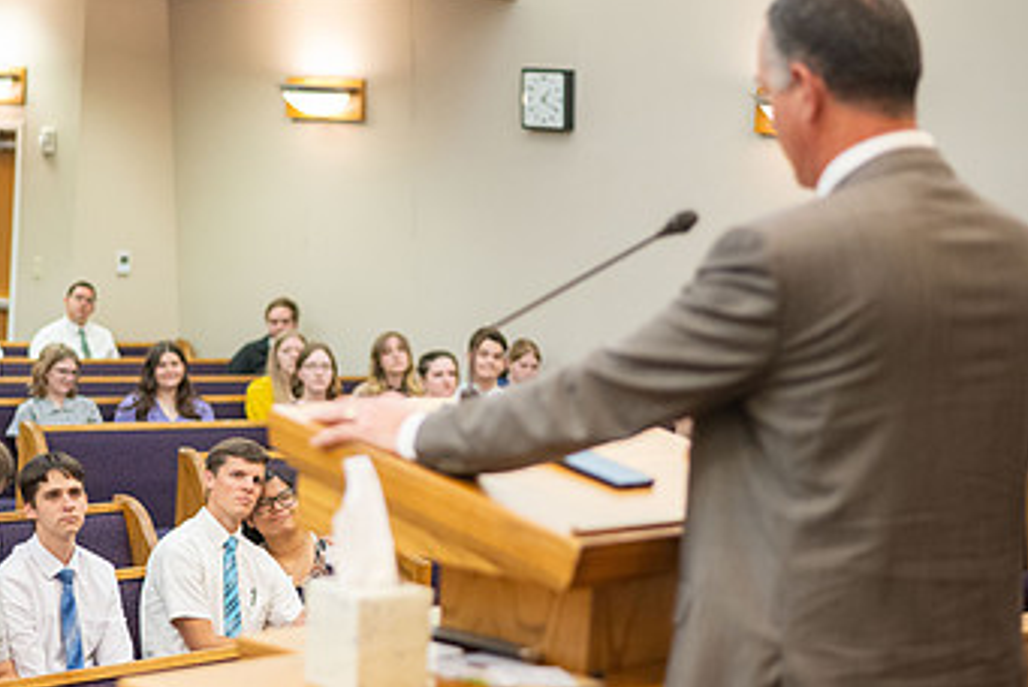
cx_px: 335
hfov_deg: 23.8
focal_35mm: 85
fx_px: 2429
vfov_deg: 16.1
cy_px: 381
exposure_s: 1/400
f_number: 1.8
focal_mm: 50
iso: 1600
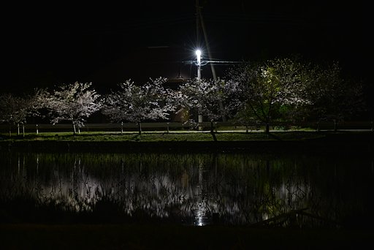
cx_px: 187
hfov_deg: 15.2
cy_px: 125
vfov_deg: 10.2
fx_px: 1403
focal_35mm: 135
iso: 400
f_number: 5.6
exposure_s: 10
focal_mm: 135
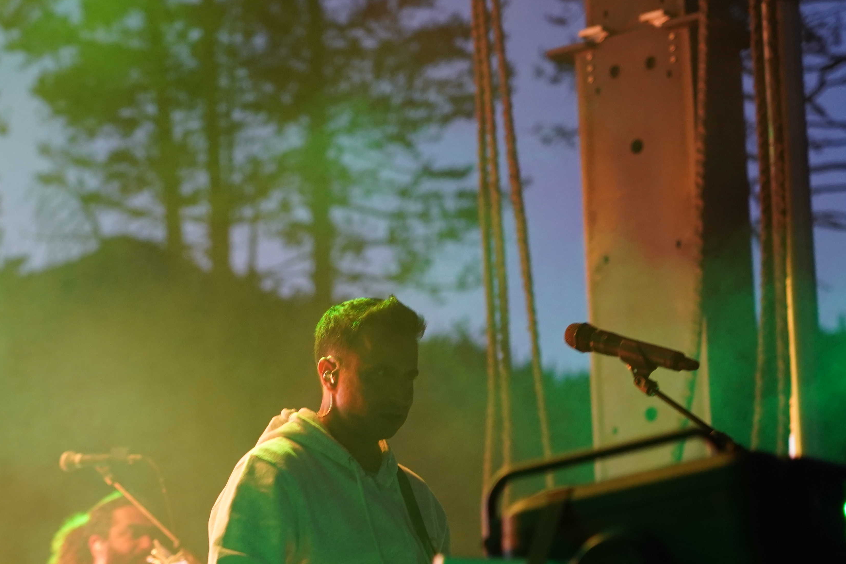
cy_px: 510
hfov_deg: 10.7
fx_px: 4512
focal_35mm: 192
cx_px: 195
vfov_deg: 7.1
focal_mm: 105
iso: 2000
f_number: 4
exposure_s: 1/160
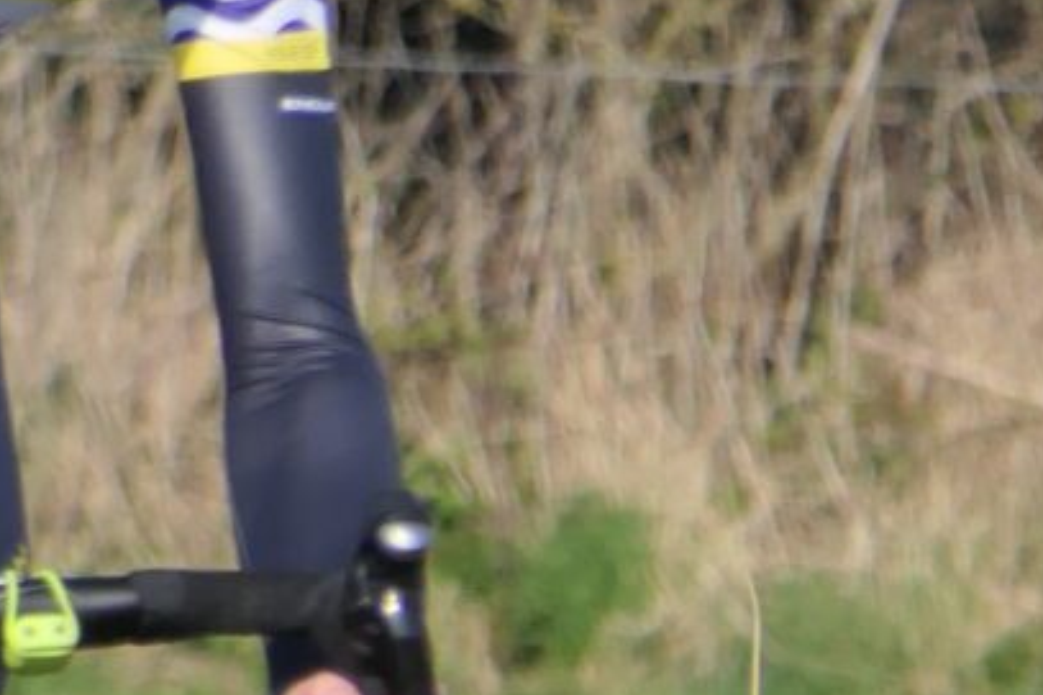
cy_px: 804
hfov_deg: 0.7
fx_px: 87485
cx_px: -1855
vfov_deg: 0.5
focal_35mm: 3021
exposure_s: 1/800
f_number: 6.3
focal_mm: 176
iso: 200
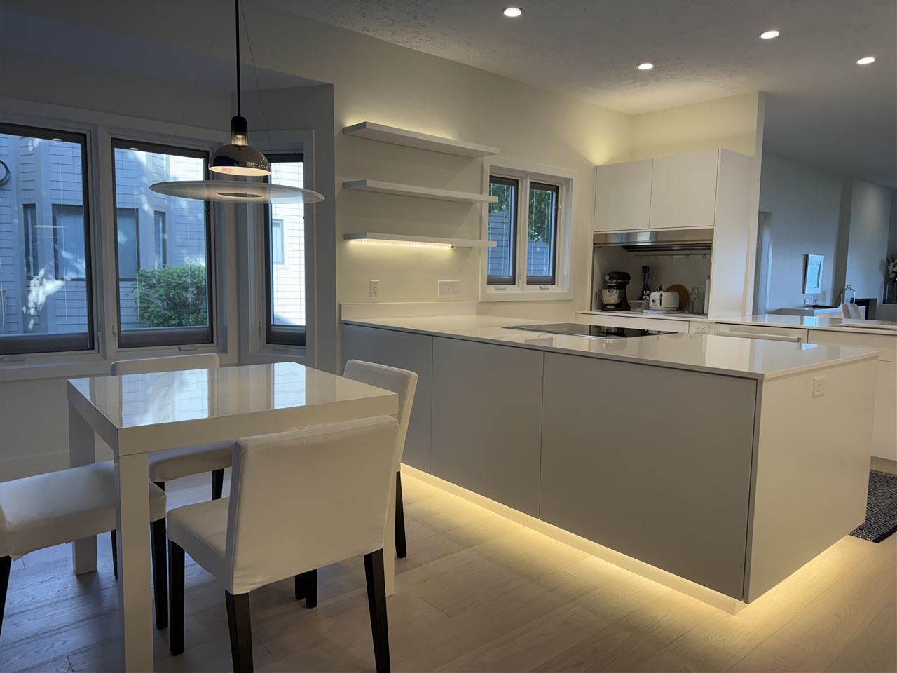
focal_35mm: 24
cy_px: 336
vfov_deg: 56.8
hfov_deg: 71.6
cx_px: 448
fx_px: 622
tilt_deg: -4.9
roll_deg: -0.8
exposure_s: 1/237
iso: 125
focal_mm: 6.76
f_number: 1.78
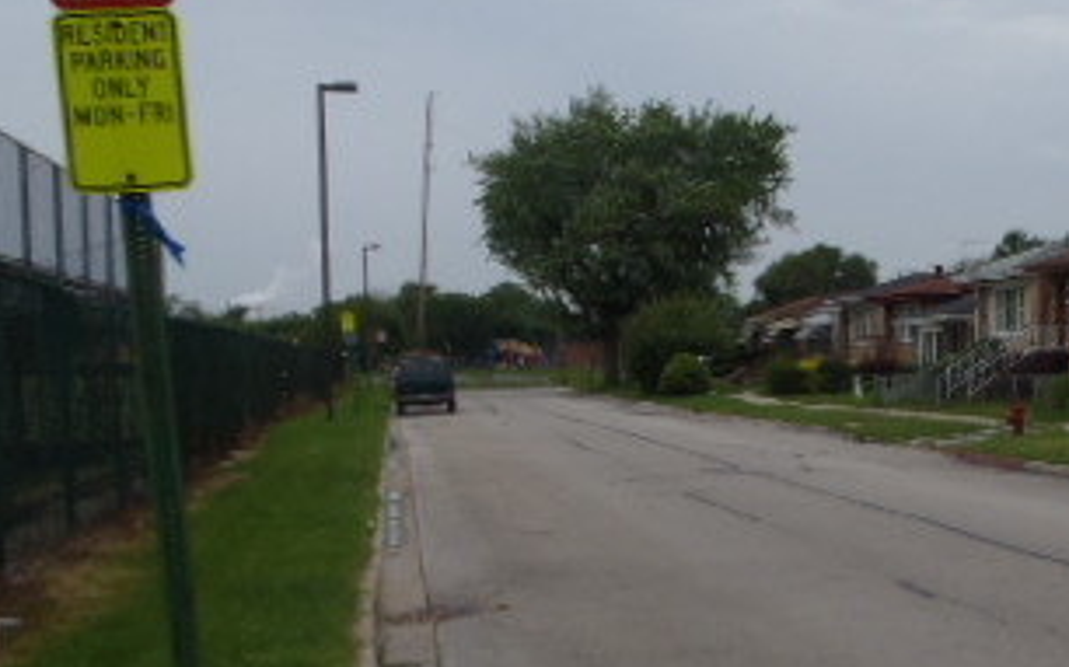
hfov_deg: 31.6
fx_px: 1806
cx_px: 940
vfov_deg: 20.6
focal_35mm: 62
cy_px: 566
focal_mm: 5
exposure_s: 1/100
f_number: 11
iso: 80
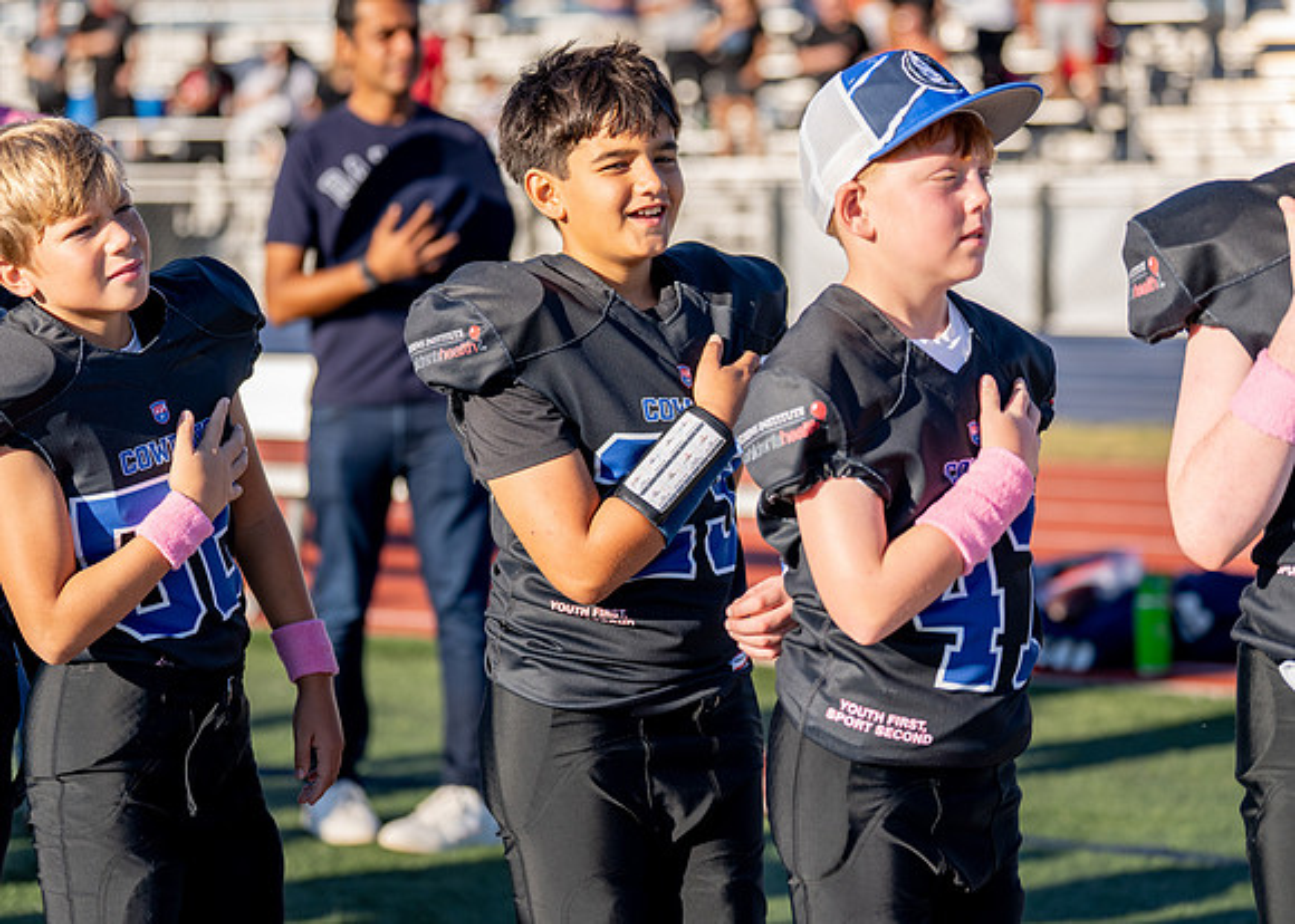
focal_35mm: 108
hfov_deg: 18.6
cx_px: 619
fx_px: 3964
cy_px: 394
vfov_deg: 13.3
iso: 160
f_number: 2.8
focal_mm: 88
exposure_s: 1/2000
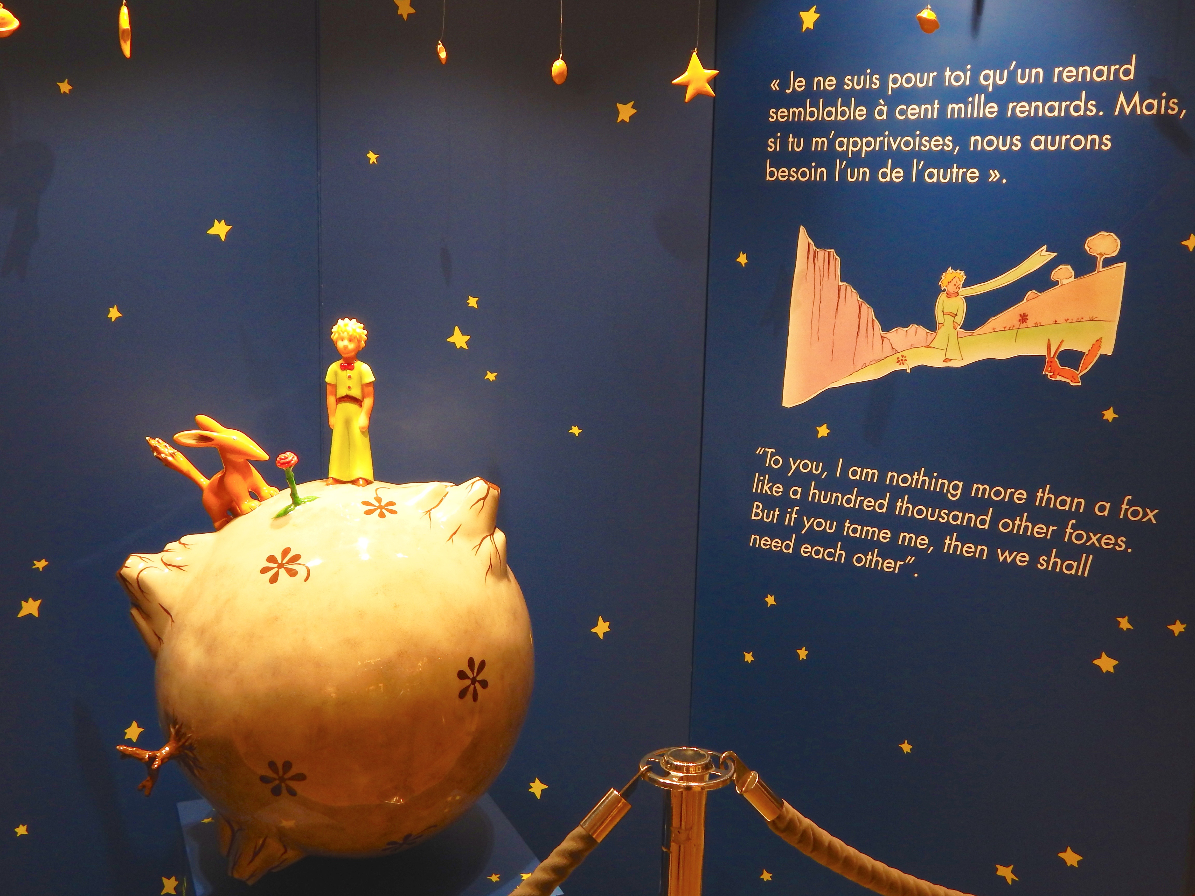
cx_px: 598
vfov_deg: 37.7
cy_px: 448
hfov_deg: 49.0
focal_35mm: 38
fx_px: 1312
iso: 140
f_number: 3.4
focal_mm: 6.8
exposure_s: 1/30
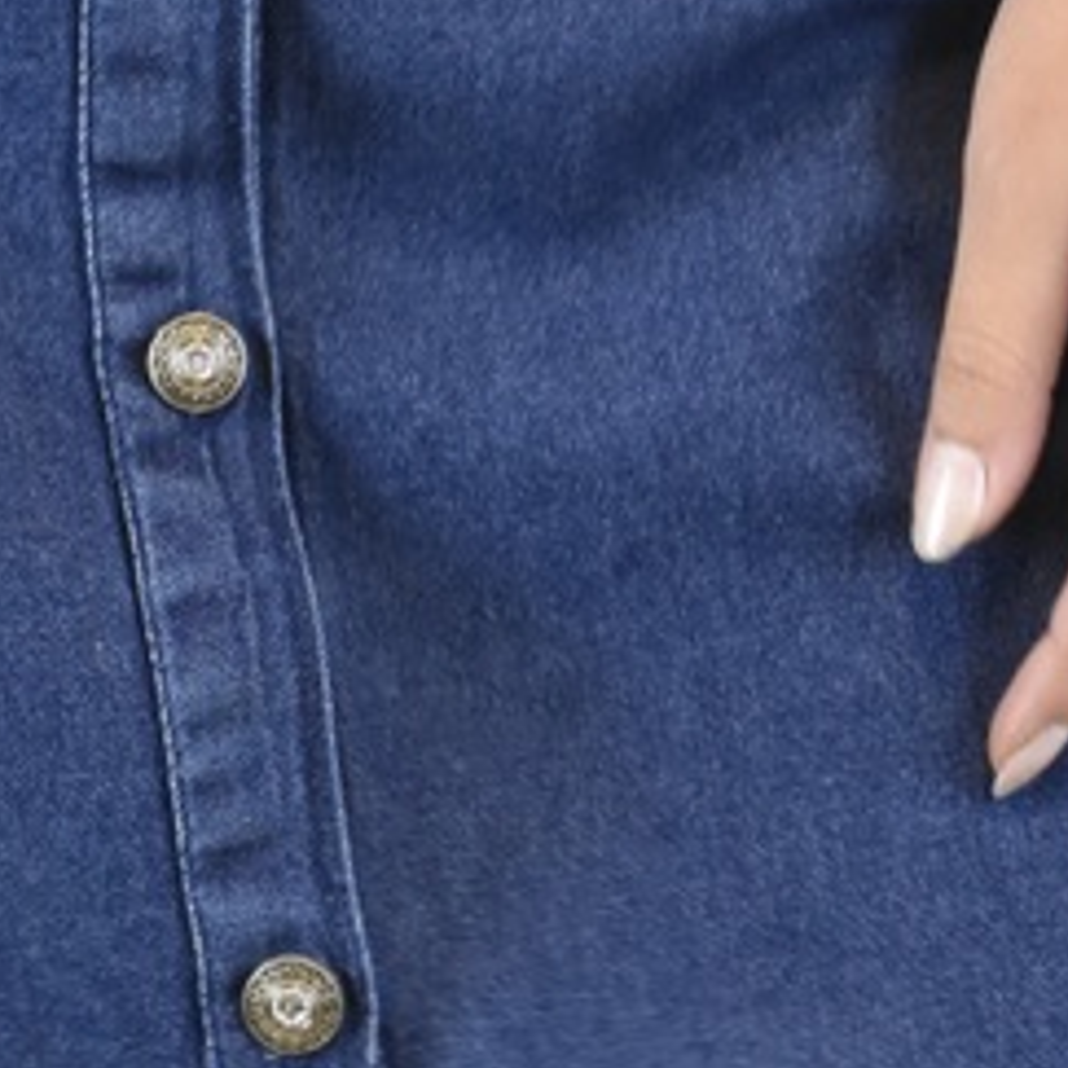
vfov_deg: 5.6
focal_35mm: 314
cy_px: -105
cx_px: 325
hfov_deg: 5.6
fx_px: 10957
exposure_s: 1/20
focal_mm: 55
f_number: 16
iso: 1600
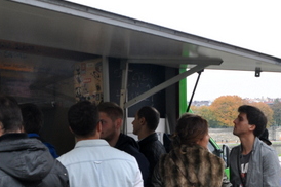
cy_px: 182
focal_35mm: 63
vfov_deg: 20.9
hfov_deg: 31.2
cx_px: 218
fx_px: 491
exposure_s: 1/125
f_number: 5.6
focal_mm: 18
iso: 320
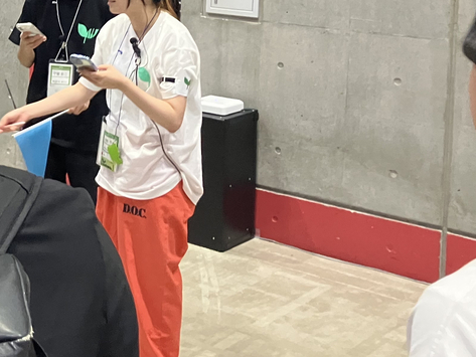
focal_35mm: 71
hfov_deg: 25.5
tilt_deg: -0.7
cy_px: -31
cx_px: -40
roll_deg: -0.4
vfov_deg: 19.9
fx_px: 977
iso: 250
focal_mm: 3.99
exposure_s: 1/60
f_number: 1.8
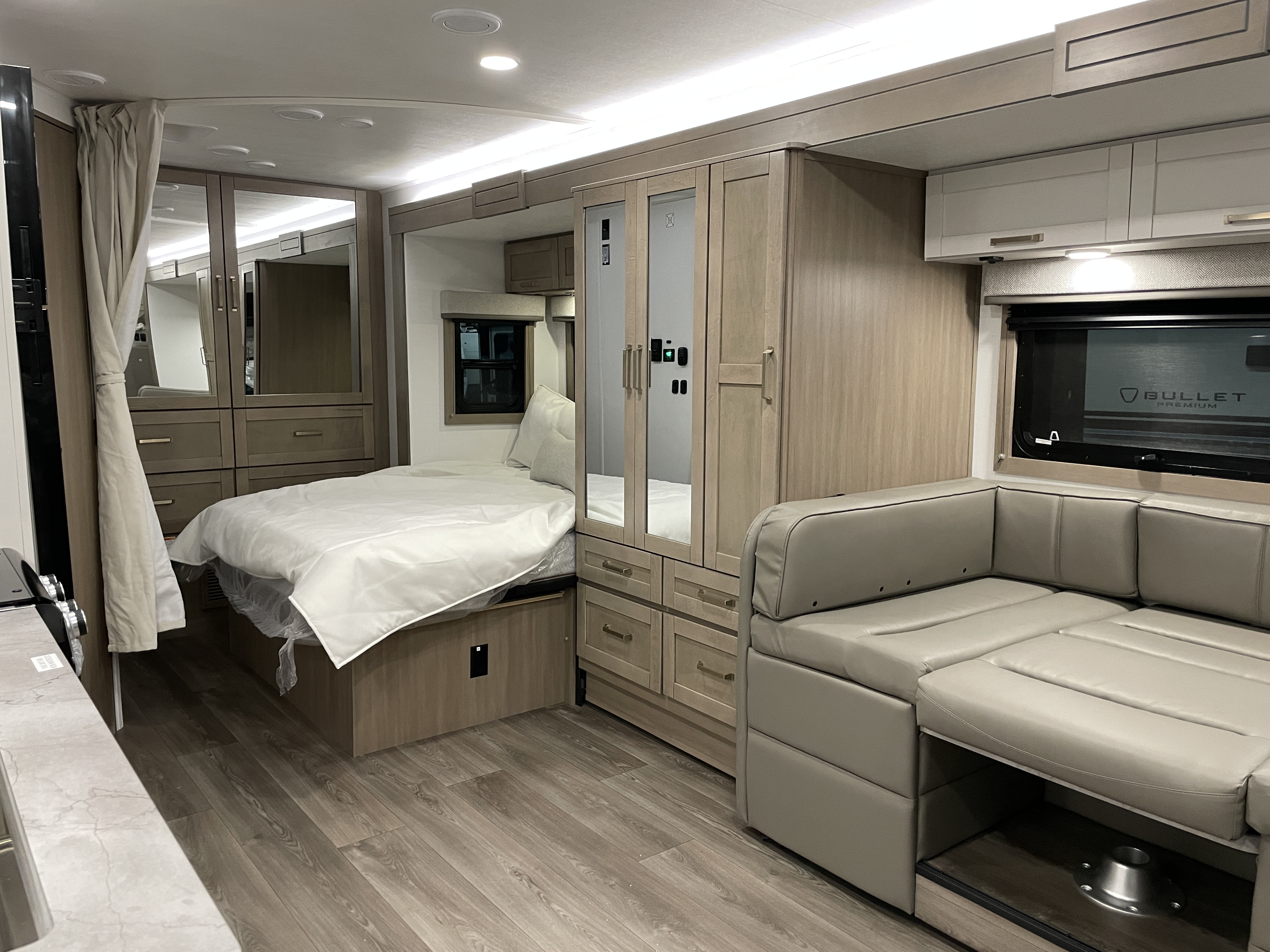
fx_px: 954
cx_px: 635
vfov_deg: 53.1
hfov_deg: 67.3
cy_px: 476
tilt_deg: -5.5
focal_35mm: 26
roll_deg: +1.7
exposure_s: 1/60
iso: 250
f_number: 1.6
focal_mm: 4.2
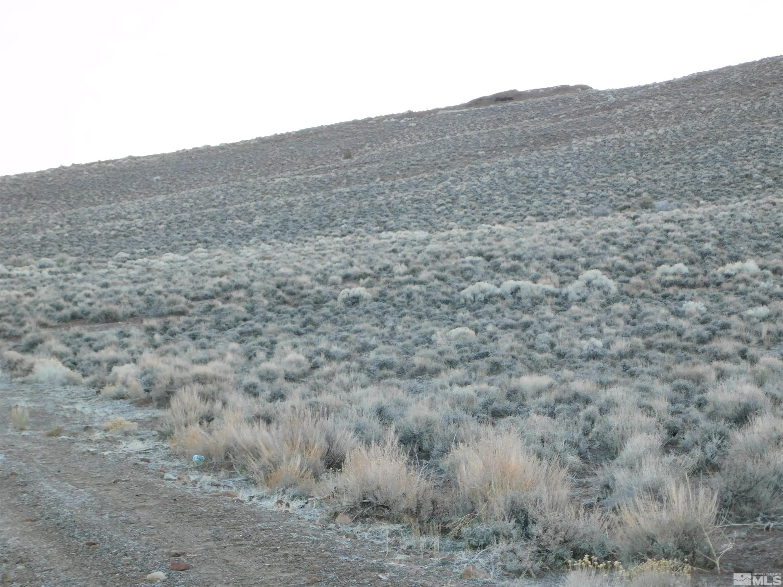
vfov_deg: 16.2
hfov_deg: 21.5
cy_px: 294
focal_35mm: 91
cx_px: 392
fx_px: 2058
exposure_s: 1/30
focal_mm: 16.1
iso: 125
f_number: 4.5
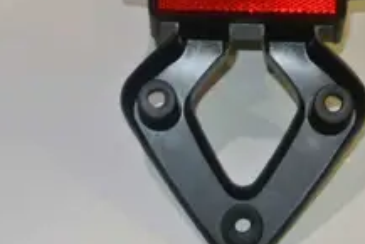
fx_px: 781
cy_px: 2
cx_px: 237
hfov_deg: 26.2
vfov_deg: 17.3
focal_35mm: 77
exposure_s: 1/60
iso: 200
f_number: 3.8
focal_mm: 11.8
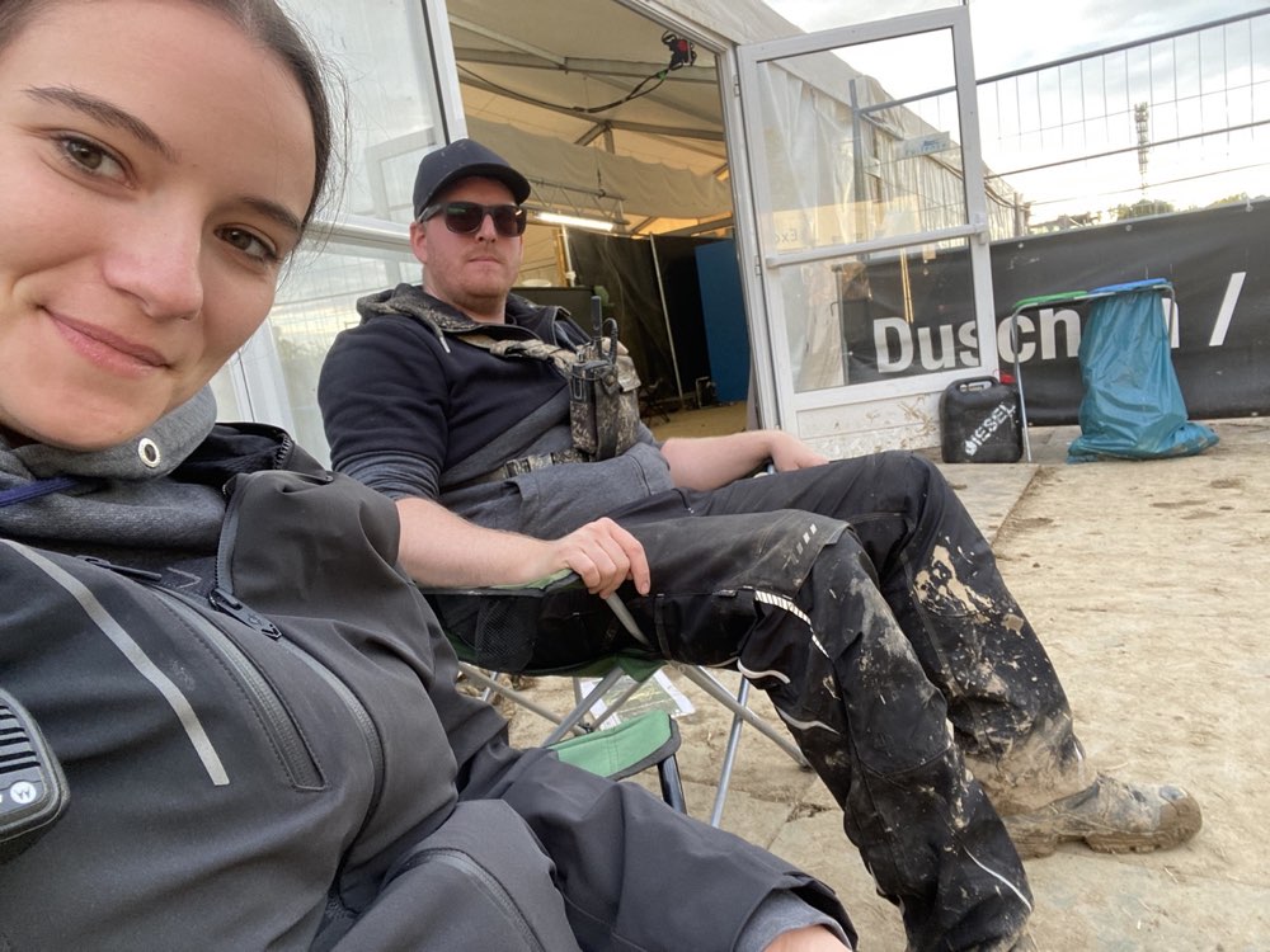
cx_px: 635
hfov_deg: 73.9
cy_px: 476
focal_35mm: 23
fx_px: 844
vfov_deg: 58.9
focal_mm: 2.71
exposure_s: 1/70
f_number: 2.2
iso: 100
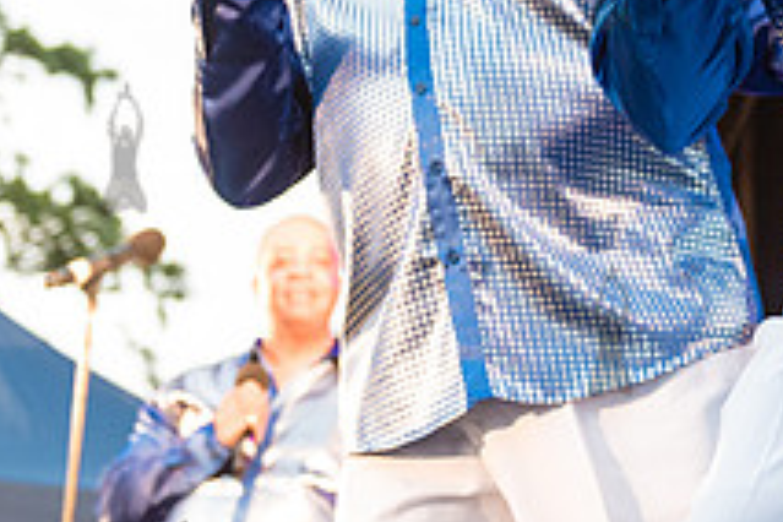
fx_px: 2893
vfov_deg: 10.2
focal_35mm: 133
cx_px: 808
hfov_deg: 15.1
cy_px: -44
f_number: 3.2
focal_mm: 40
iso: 2000
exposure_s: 1/160
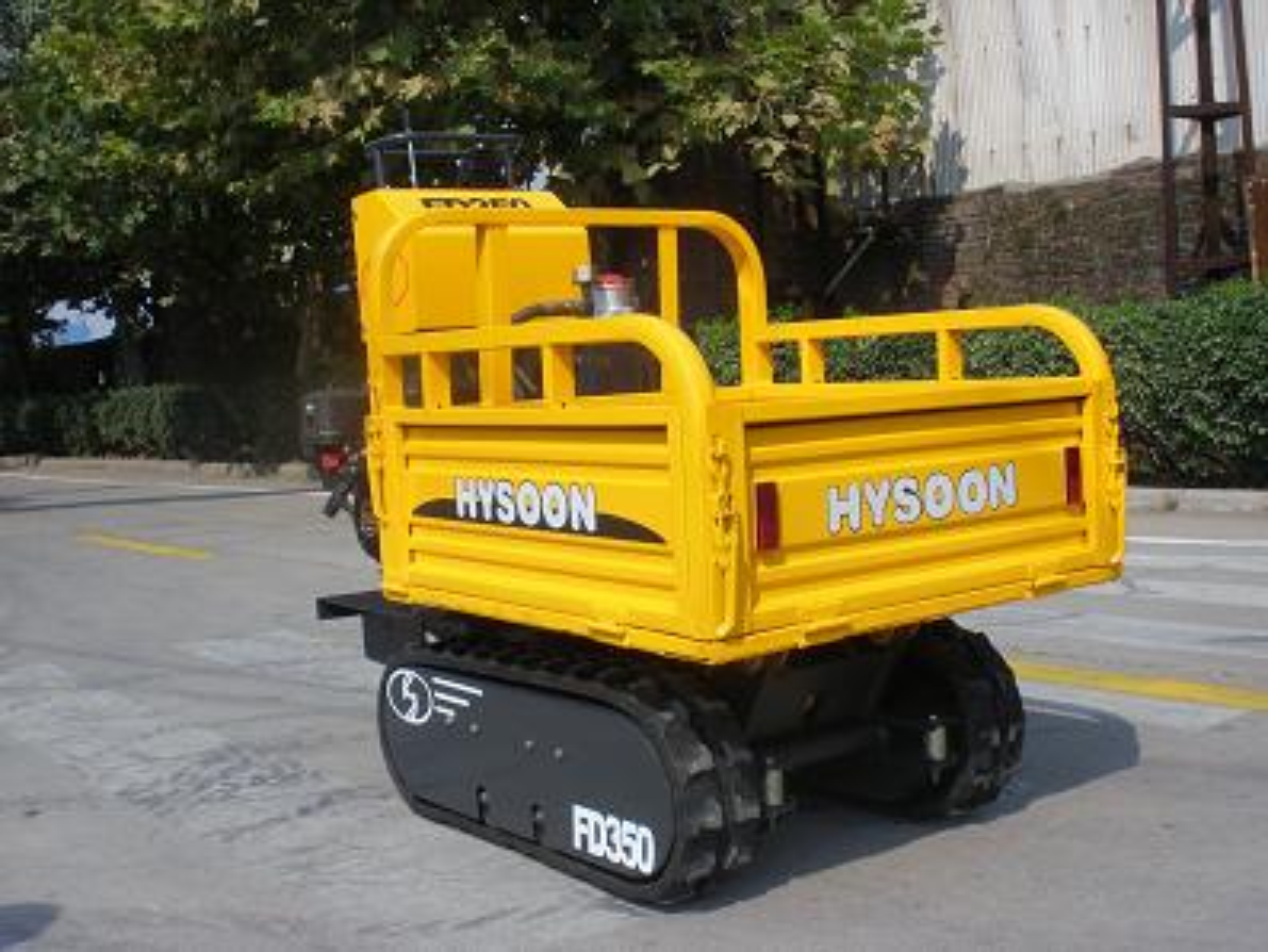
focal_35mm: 44
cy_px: 476
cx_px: 634
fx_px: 1612
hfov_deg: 42.9
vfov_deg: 32.9
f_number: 6.4
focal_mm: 7.7
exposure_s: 1/250
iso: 64
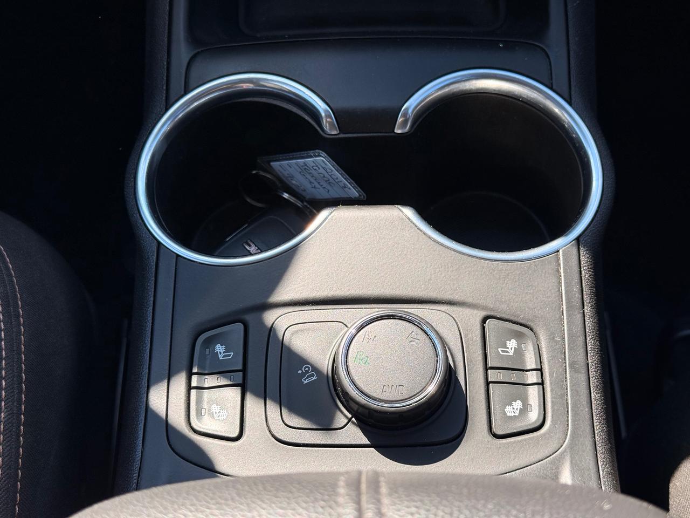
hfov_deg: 39.7
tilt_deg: -63.0
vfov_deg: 30.3
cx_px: 345
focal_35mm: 48
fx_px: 957
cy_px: 259
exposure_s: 1/534
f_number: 1.78
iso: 80
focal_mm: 6.76
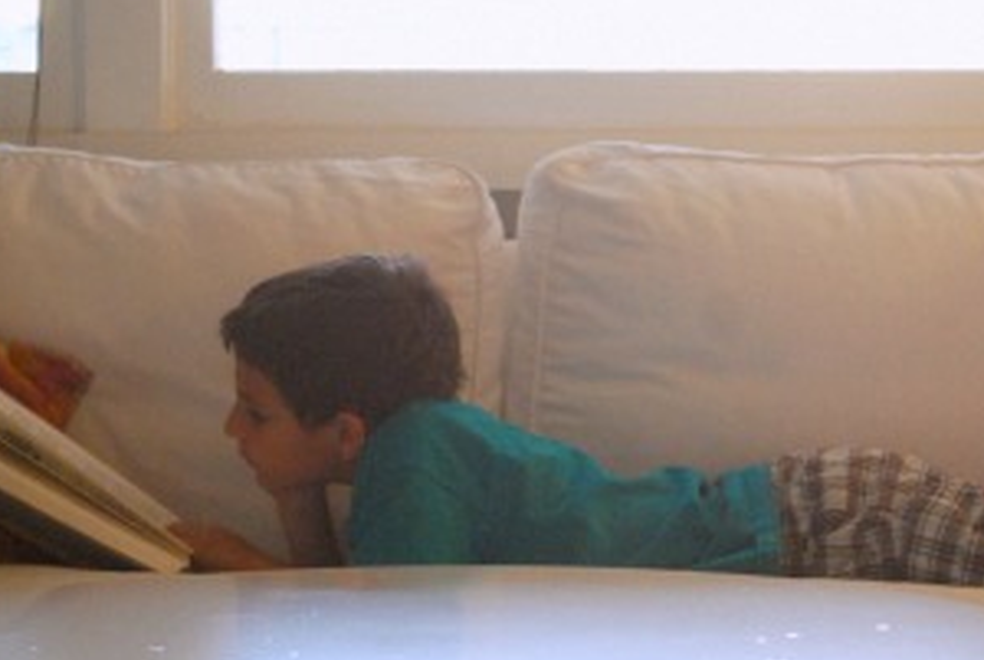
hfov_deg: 17.9
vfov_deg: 12.1
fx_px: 3121
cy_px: 378
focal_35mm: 114
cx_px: 682
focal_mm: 40
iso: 1600
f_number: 5.3
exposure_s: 1/15
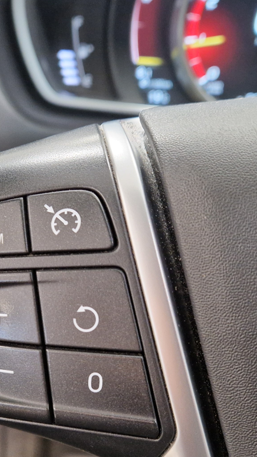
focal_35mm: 49
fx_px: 594
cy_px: 312
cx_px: 55
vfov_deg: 41.4
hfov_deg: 24.1
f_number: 1.8
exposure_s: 1/50
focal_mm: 5.4
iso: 800
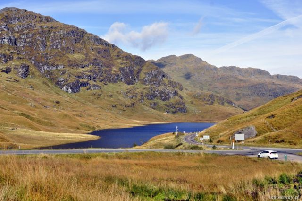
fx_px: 390
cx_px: 151
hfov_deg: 42.4
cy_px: 100
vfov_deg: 28.9
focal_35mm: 46
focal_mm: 31
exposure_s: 1/320
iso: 200
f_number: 9
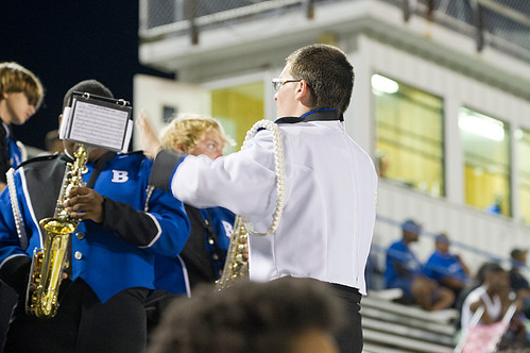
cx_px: 288
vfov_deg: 8.7
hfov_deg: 13.1
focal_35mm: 157
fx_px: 2310
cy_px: 197
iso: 4000
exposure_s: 1/80
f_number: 4
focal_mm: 135
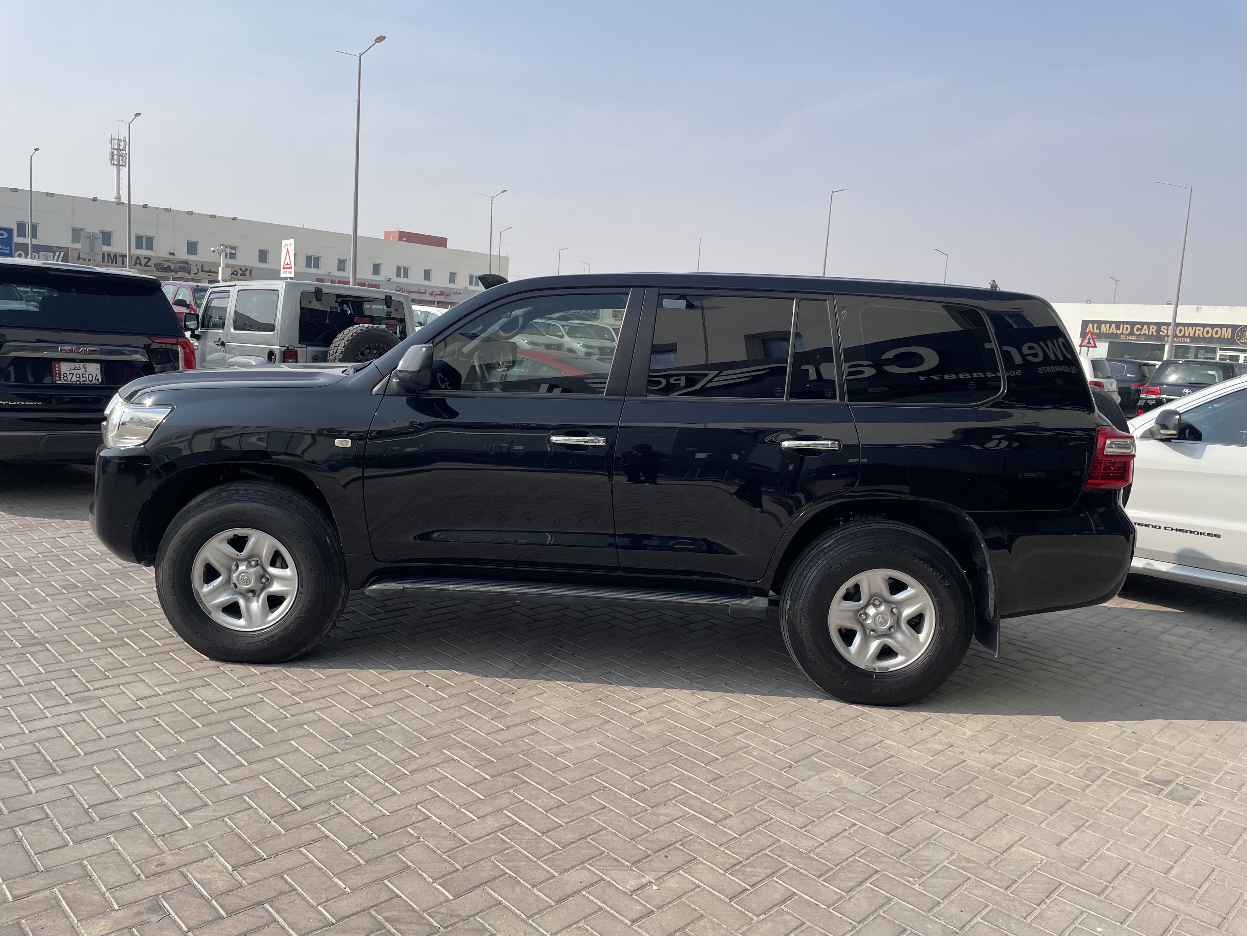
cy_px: 468
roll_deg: -2.5
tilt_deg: -8.2
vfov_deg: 53.1
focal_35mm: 26
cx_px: 624
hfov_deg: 67.3
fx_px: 937
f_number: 1.6
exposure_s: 1/3861
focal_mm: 4.2
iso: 32
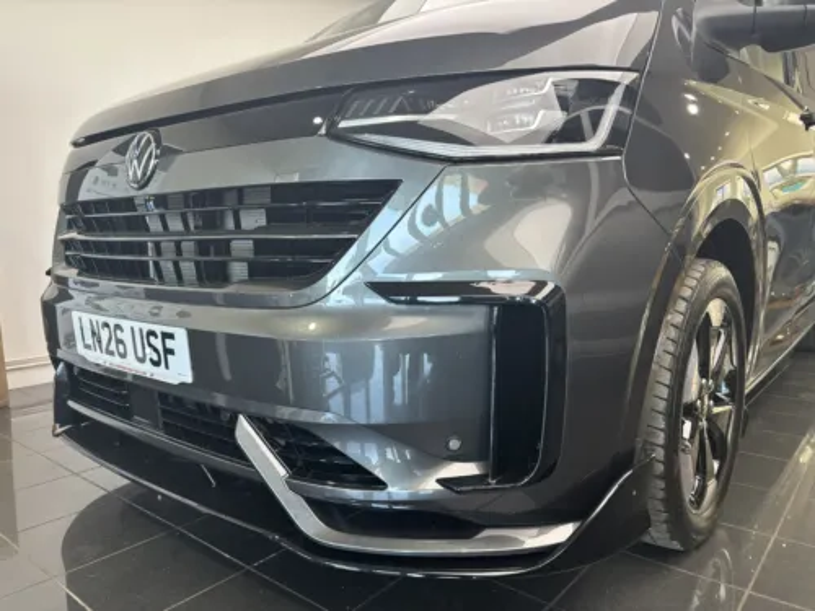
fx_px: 612
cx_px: 408
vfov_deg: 53.1
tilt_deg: -7.2
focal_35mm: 26
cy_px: 306
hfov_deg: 67.3
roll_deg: +0.3
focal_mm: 5.96
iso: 80
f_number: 1.6
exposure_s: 1/50
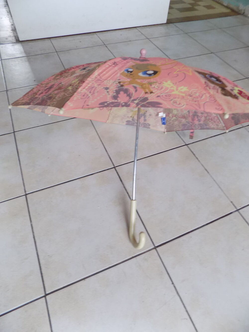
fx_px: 221
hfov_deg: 58.9
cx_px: 124
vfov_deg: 73.9
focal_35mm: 23
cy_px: 166
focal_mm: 4
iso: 200
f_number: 3.1
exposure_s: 1/30
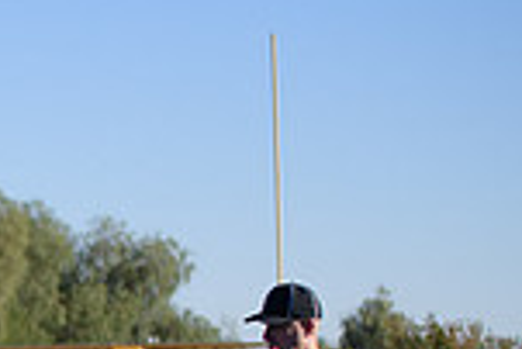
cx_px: -439
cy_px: 593
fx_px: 3890
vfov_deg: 5.1
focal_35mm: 268
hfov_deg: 7.4
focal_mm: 70
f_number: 2.8
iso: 360
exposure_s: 1/5000
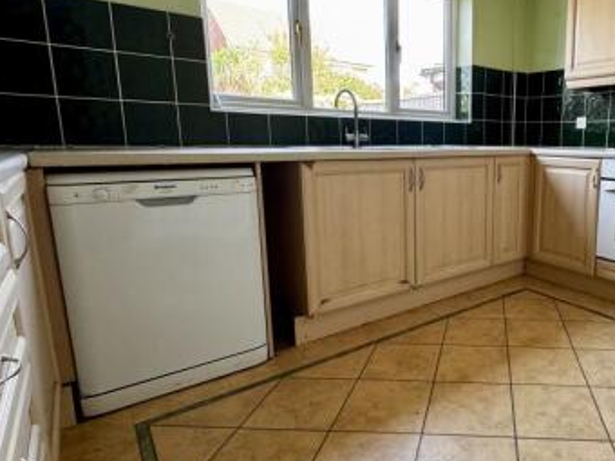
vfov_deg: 56.7
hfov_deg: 66.3
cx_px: 475
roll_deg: -1.0
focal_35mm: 24
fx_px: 426
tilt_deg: -10.4
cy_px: 212
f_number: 2.2
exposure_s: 1/99
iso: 250
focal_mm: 2.22
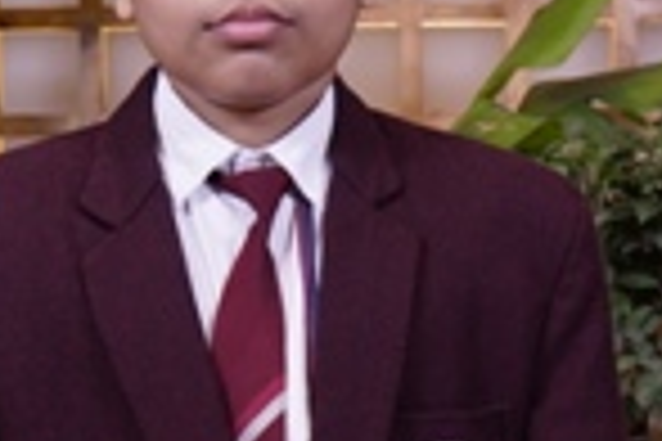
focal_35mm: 140
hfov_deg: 14.6
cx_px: 266
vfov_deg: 9.8
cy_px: 308
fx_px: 2574
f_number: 5
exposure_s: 1/125
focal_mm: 31
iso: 640
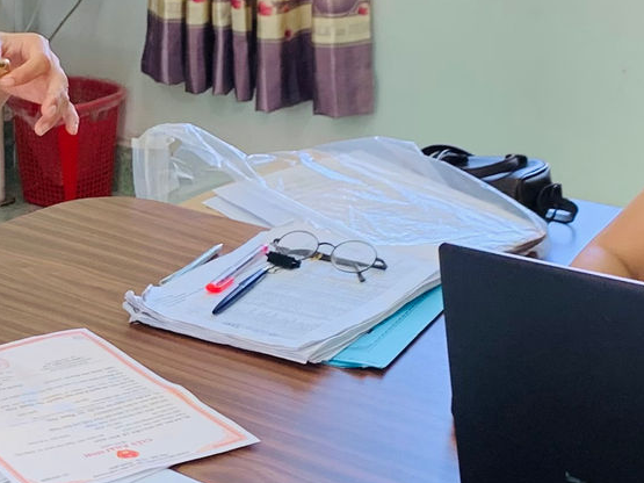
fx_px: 1786
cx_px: 99
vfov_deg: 15.4
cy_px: 209
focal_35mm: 96
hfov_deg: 20.1
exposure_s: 1/121
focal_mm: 4.25
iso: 100
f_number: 1.8
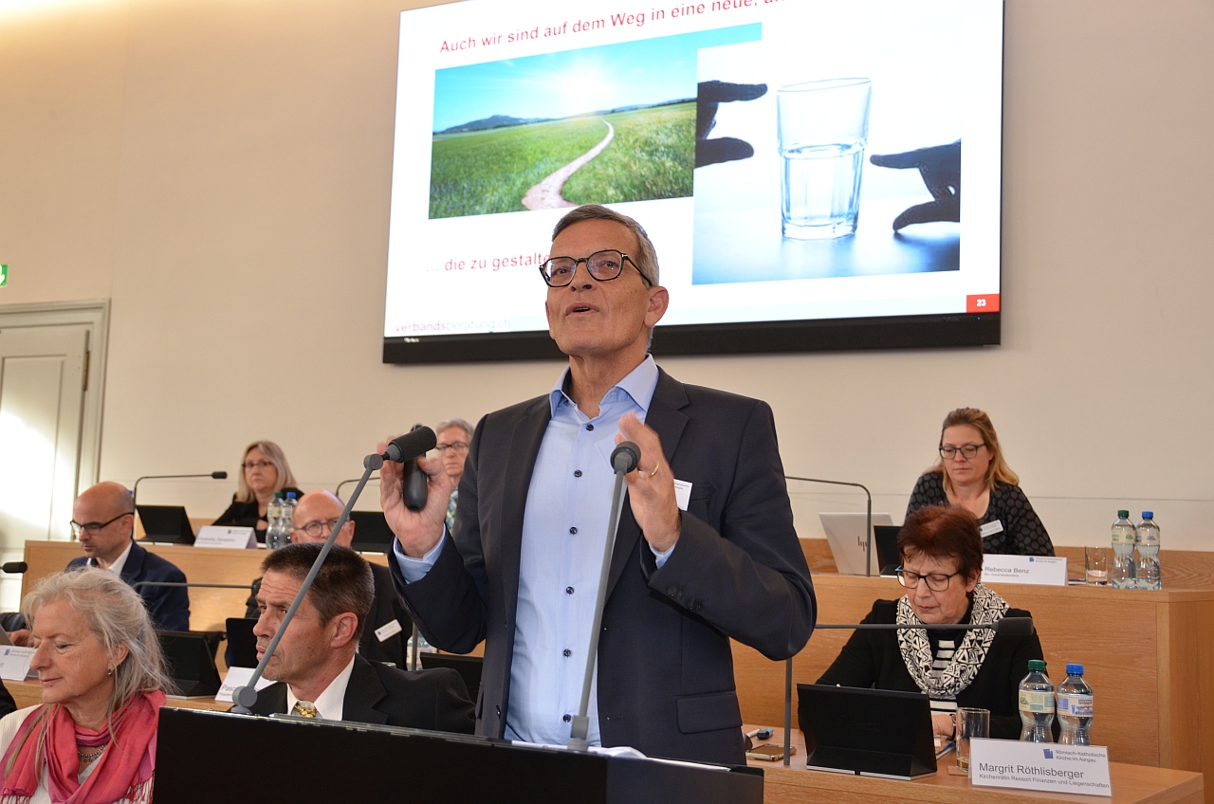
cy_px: 402
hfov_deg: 49.6
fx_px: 1313
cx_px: 607
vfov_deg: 34.1
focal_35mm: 39
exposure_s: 1/60
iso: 400
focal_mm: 26
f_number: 4
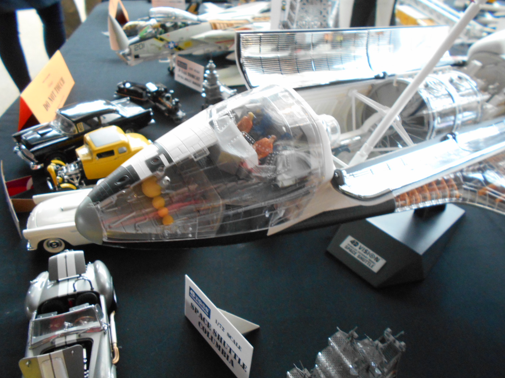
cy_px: 182
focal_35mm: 27
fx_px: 394
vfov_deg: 51.3
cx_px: 252
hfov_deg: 65.3
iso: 400
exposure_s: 1/25
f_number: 3.2
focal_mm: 4.6
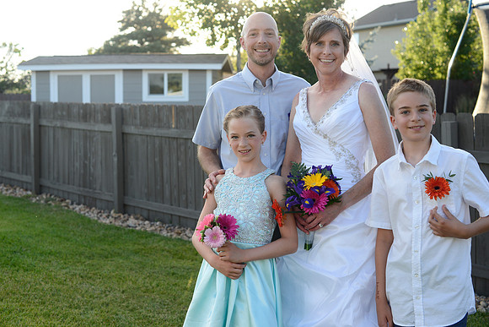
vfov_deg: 27.0
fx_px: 679
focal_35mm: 50
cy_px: 164
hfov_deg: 39.6
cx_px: 244
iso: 400
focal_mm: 50
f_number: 4.5
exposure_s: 1/400
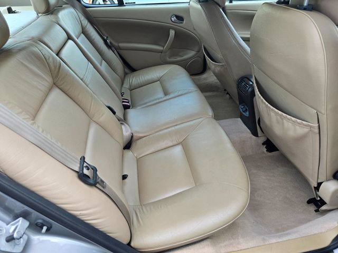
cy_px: 126
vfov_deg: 58.9
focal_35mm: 23
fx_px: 225
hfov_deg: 73.9
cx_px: 169
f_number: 1.7
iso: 100
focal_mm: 6.3
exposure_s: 1/180
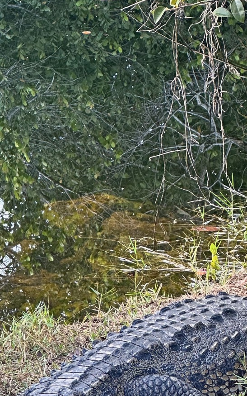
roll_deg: +0.1
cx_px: 123
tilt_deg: -21.1
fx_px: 1928
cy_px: 306
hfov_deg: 7.3
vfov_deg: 11.7
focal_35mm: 179
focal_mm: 9
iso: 80
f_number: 2.8
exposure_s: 1/99
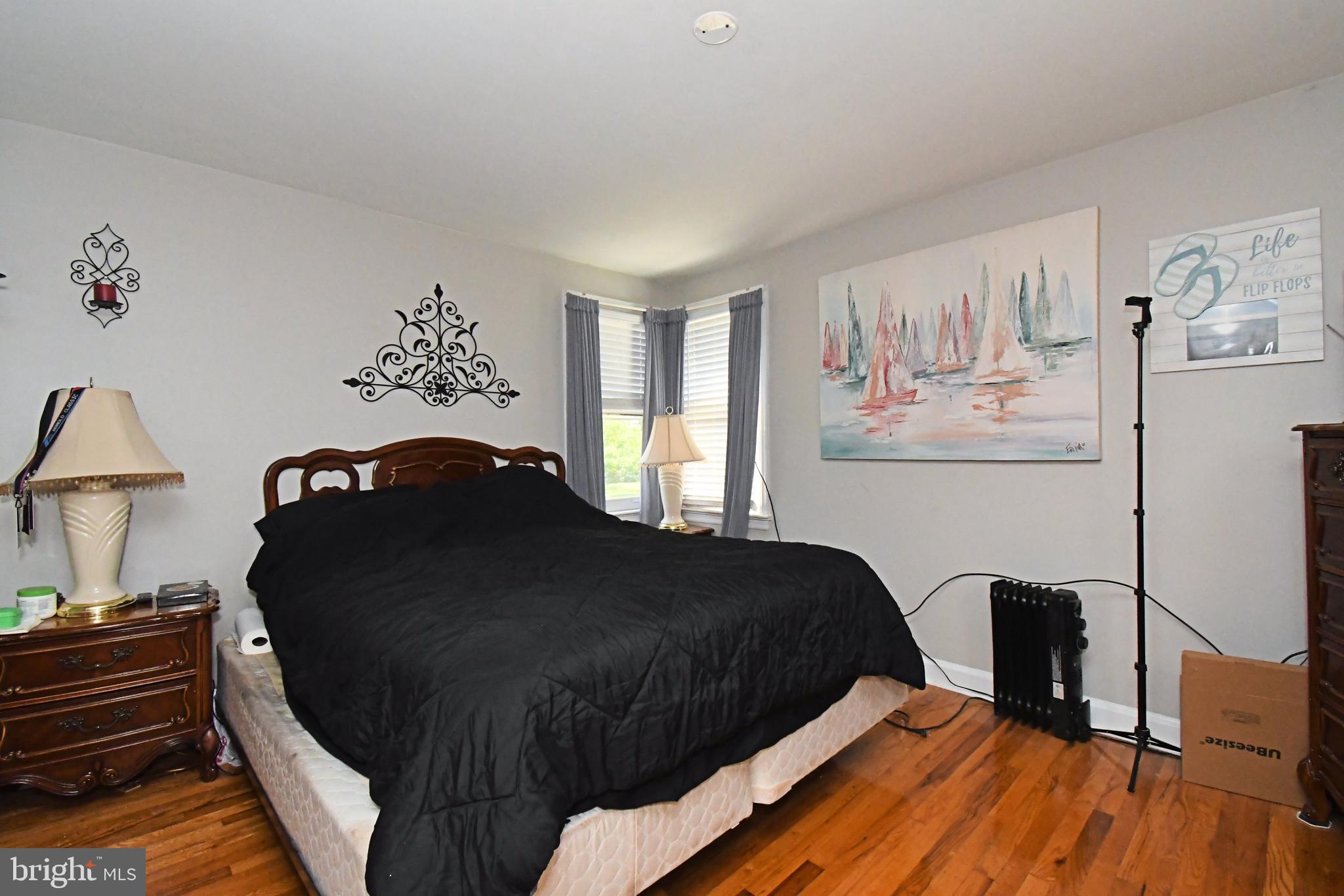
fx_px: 560
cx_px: 672
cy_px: 448
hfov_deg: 100.4
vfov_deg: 77.3
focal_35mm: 15
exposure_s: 1/250
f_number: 10
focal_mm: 10
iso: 4000
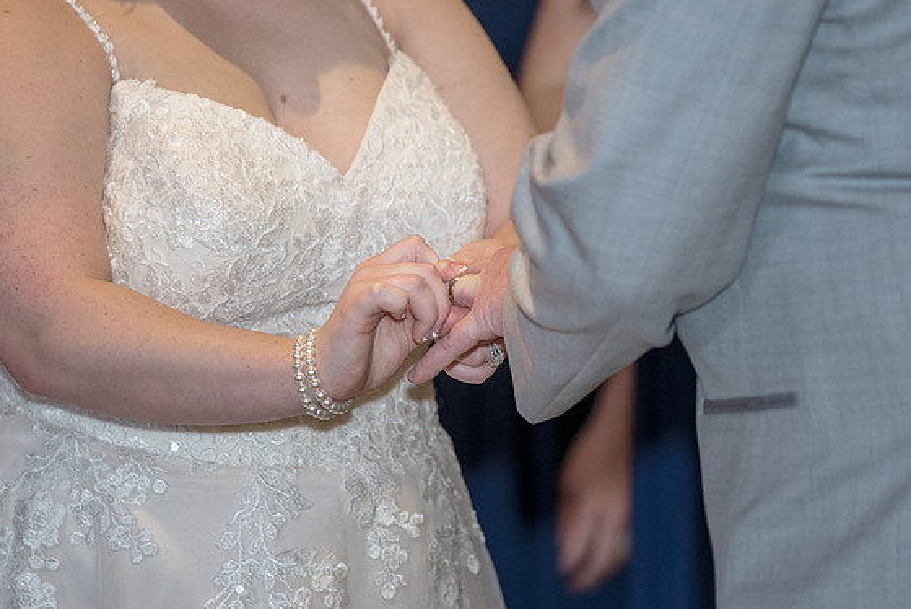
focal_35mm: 291
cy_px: 242
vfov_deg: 4.7
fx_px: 7367
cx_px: 464
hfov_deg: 7.1
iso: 2000
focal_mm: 200
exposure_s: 1/250
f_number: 4
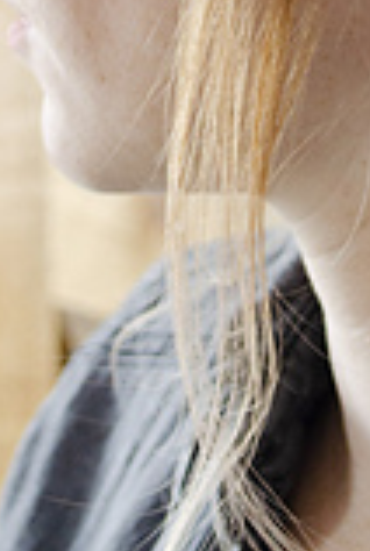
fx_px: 2978
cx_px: 319
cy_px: -146
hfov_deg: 7.1
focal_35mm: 194
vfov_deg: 10.4
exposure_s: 1/60
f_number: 4.8
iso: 500
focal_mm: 32
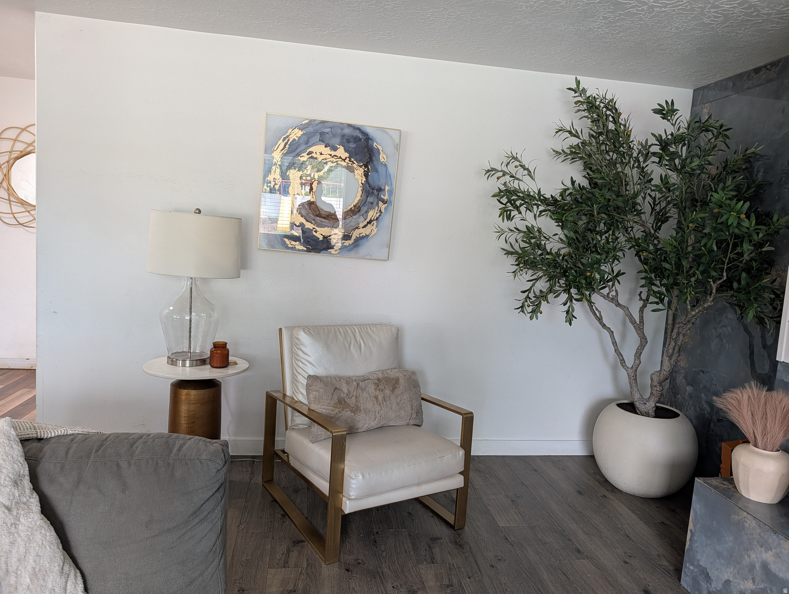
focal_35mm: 24
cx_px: 394
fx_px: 548
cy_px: 297
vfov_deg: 56.9
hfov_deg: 71.5
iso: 36
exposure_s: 1/120
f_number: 1.68
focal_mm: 6.9
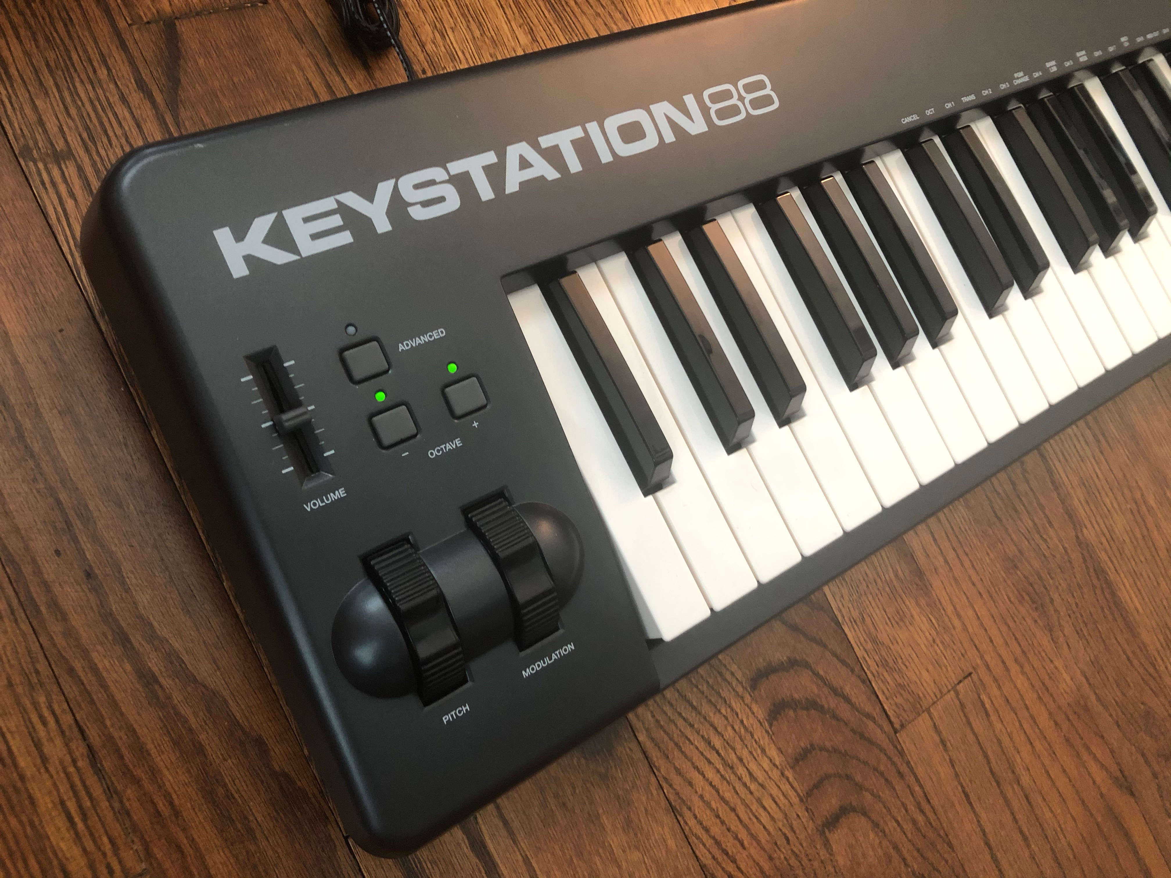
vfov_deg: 49.7
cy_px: 439
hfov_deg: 63.4
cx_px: 586
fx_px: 947
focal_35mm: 28
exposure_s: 1/9
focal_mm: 3.99
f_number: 1.8
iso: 100
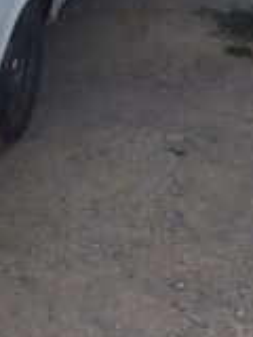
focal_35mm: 90
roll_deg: -1.0
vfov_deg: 19.2
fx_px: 877
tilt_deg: -12.7
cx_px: -32
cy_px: -160
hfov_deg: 15.9
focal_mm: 4.15
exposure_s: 1/720
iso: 32
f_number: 2.2
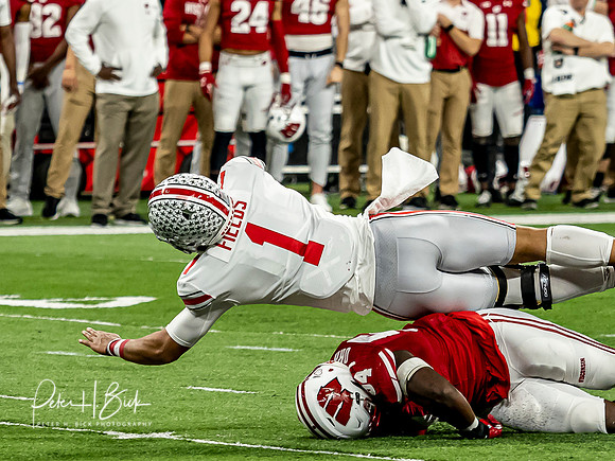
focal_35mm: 510
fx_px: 9059
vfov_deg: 2.9
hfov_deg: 3.9
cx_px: 242
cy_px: 217
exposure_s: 1/1000
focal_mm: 110
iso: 1250
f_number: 2.8
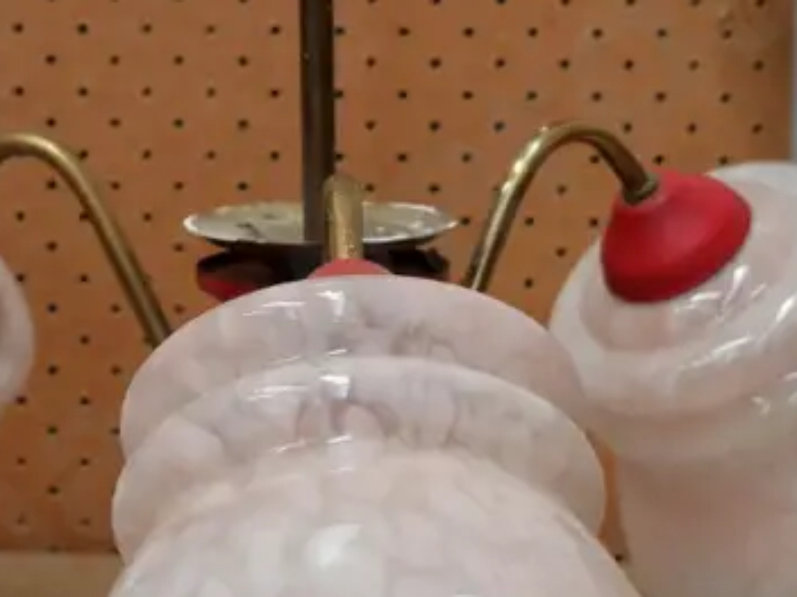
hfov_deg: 18.7
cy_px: 263
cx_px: 370
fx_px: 2417
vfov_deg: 14.1
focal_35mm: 105
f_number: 3.9
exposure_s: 1/60
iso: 1600
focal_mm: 18
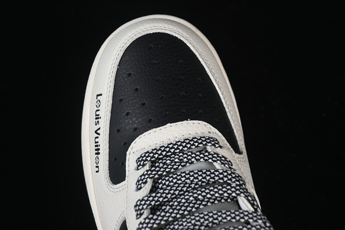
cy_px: 115
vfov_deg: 18.2
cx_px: 172
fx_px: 719
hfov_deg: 27.0
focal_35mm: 75
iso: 160
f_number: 7.1
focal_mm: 50
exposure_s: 1/80
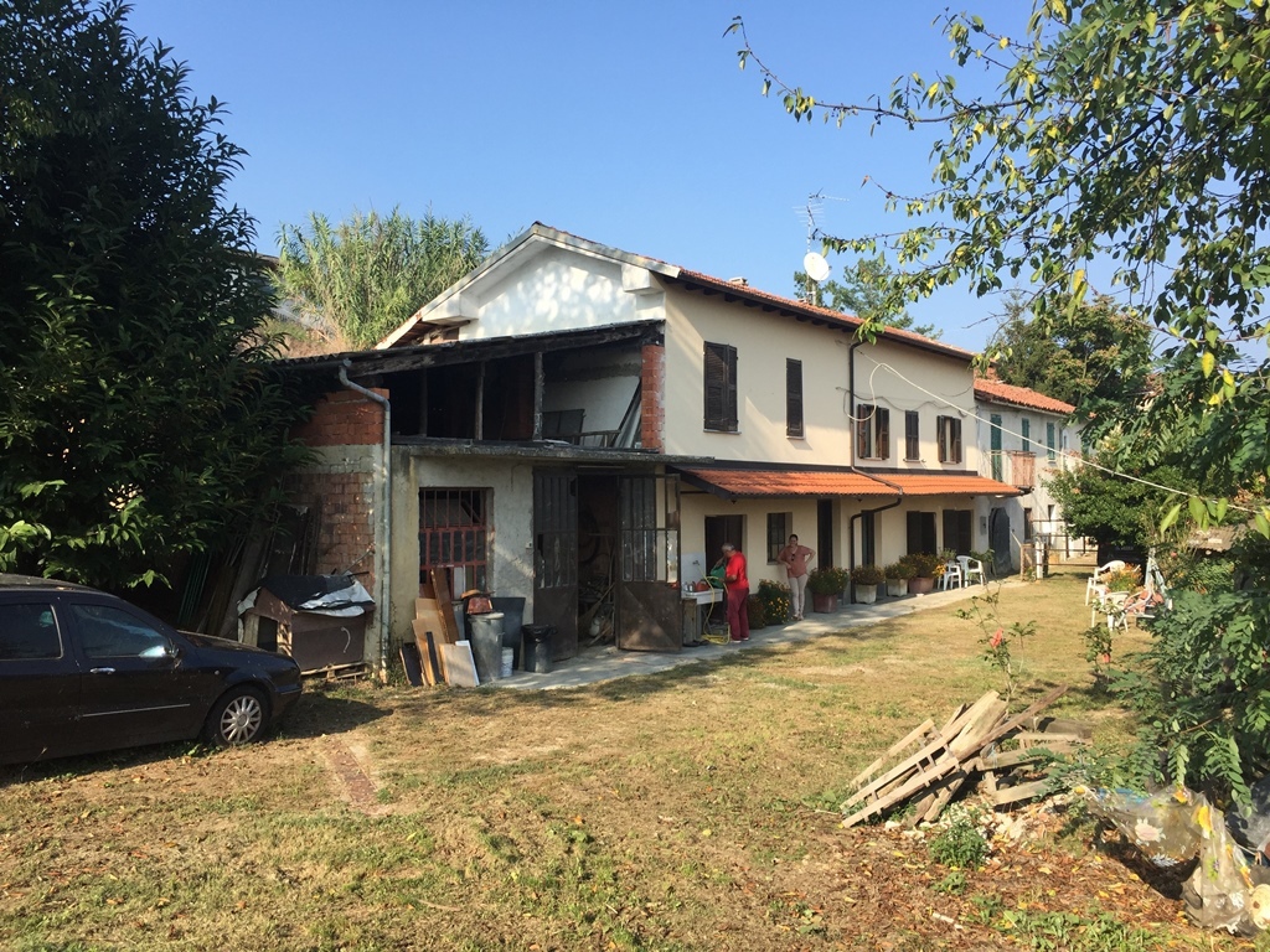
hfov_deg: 61.7
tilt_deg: +0.6
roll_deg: -1.1
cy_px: 476
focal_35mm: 29
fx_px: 1064
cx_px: 635
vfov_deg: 48.2
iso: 32
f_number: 2.2
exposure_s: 1/1163
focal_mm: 4.15
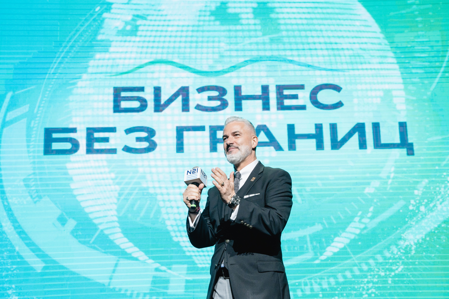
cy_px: 150
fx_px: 661
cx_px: 224
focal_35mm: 53
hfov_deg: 37.5
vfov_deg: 25.5
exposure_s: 1/250
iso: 2500
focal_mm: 53
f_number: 5.6
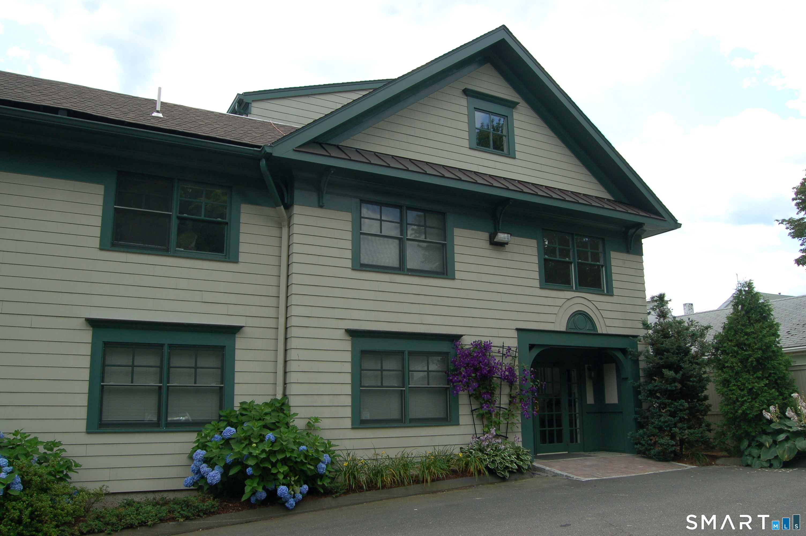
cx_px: 403
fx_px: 604
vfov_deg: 47.8
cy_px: 268
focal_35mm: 27
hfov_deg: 67.4
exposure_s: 1/250
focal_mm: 18
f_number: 8
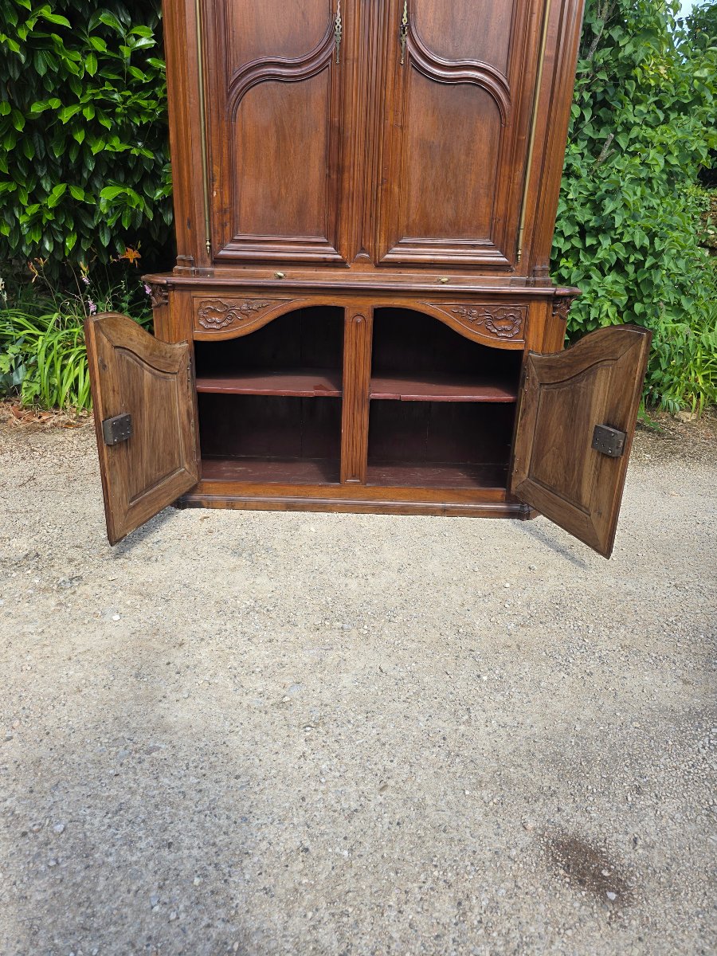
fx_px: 635
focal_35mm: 23
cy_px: 478
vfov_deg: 73.9
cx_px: 358
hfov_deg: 58.9
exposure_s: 1/359
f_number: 1.7
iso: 25
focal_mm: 6.3
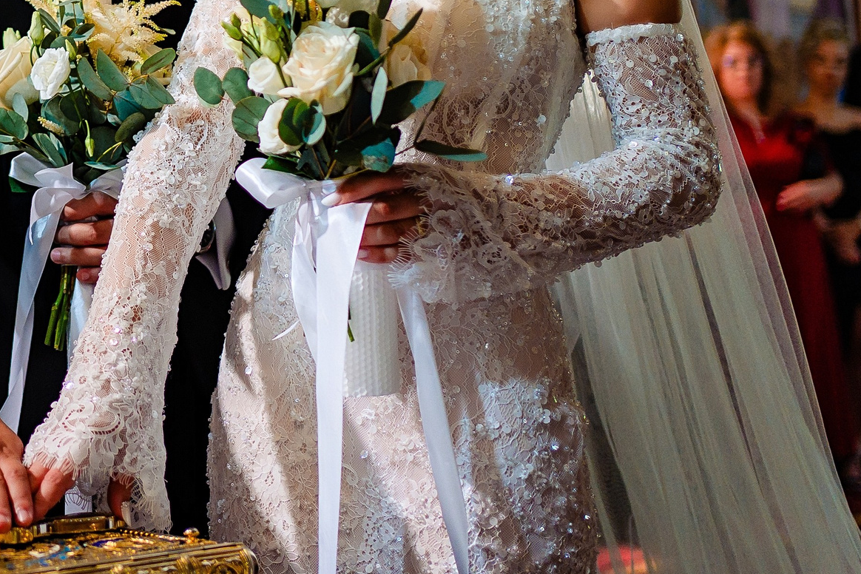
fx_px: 1841
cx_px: -10
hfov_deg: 25.0
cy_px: -15
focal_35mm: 77
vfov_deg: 17.3
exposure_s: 1/320
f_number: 1.8
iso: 1000
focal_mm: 35
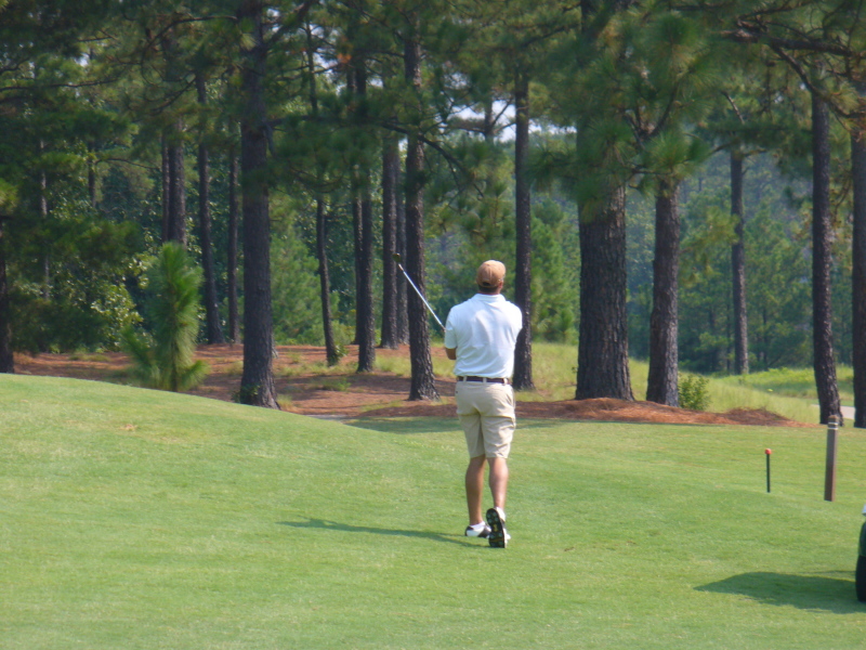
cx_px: 433
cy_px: 325
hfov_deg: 8.9
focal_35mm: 222
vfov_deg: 6.7
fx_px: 5554
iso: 80
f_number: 4.5
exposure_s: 1/320
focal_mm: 36.6
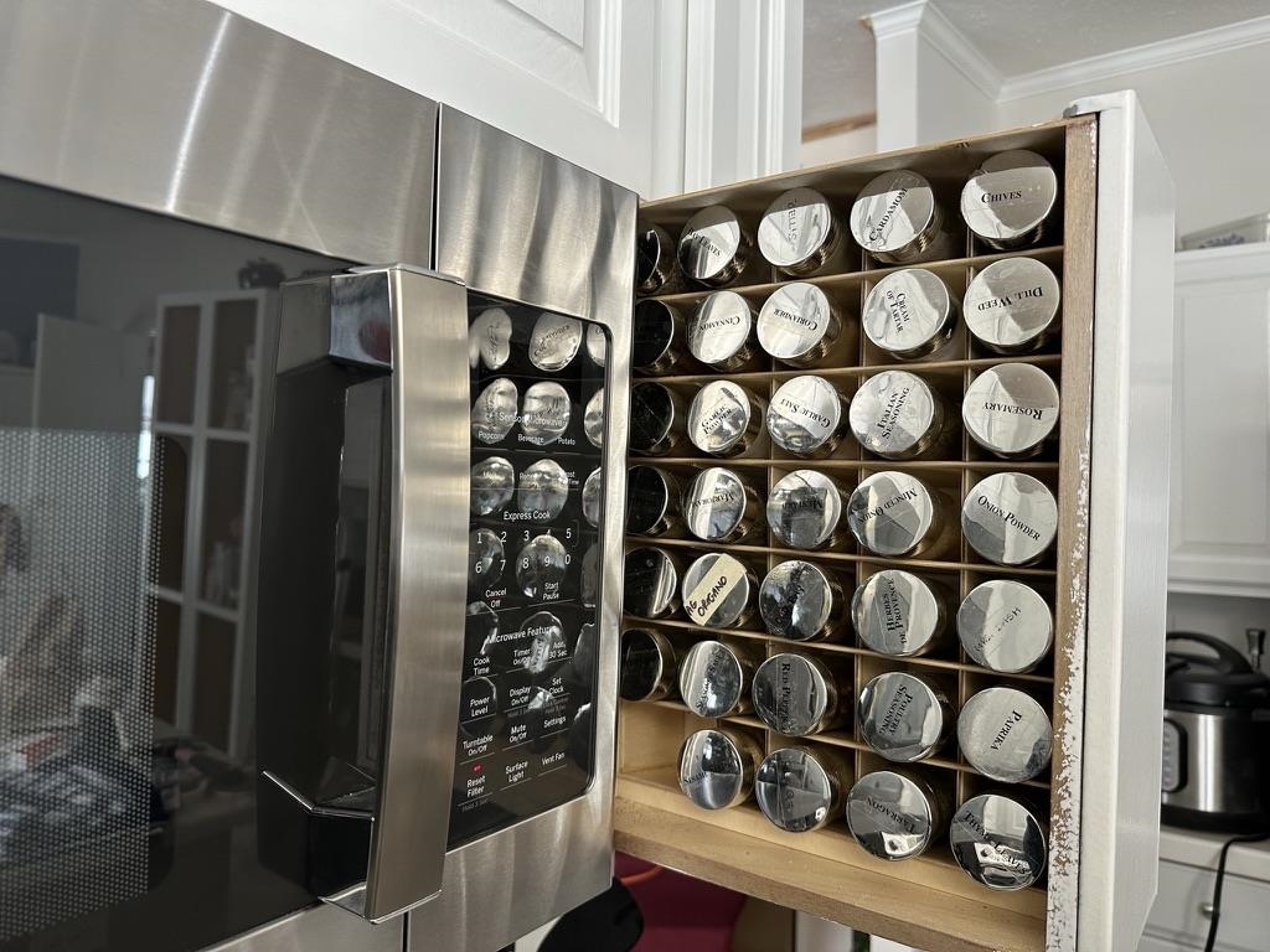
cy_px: 476
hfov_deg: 71.6
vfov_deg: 56.8
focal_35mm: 24
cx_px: 635
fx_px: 881
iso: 200
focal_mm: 6.86
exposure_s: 1/60
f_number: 1.78
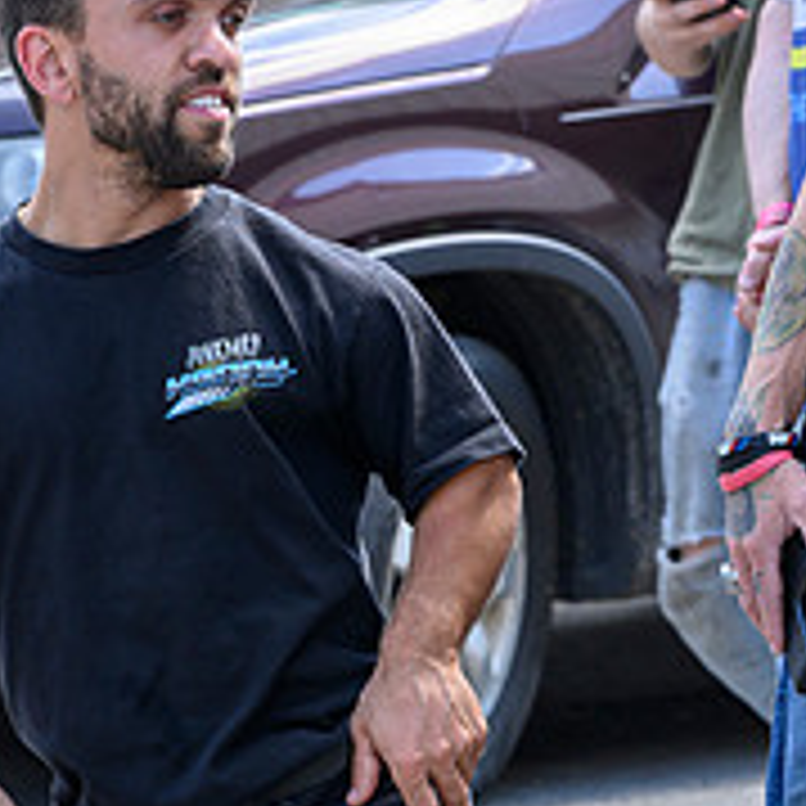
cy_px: 678
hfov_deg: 6.1
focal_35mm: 287
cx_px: 193
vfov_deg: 6.1
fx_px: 7560
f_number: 6.3
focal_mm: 84
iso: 320
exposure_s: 1/200
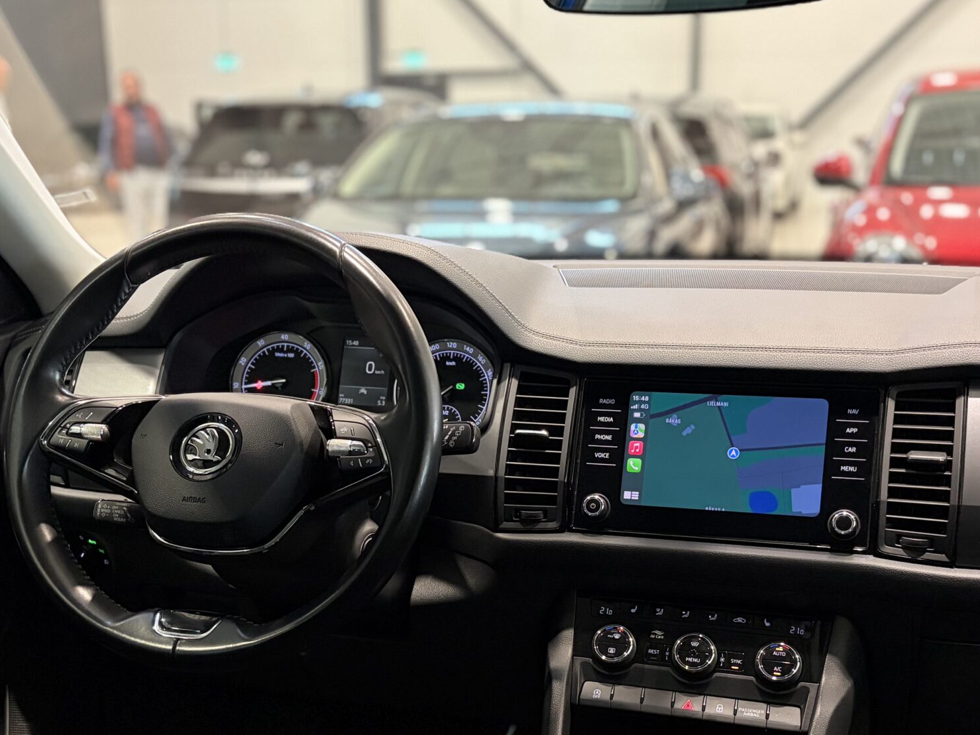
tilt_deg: -17.3
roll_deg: +0.8
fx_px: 1274
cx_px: 492
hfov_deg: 42.1
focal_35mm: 45
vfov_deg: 31.7
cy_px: 534
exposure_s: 1/50
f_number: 1.6
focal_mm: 5.96
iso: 400
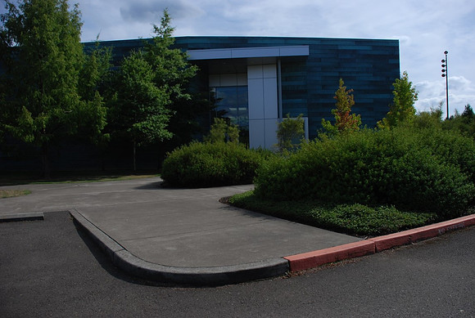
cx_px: 238
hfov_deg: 67.3
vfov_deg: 48.1
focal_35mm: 27
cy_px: 159
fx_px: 357
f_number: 4.5
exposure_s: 1/2000
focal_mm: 18
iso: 200
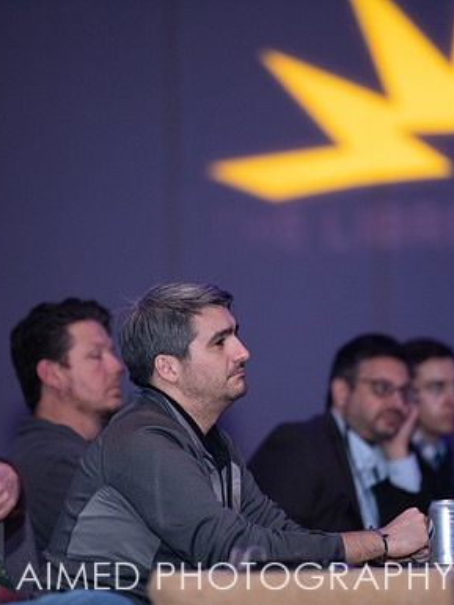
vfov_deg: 6.8
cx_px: 237
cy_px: 302
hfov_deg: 5.1
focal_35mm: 290
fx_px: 5068
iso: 1600
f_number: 3.2
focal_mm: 200
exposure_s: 1/250
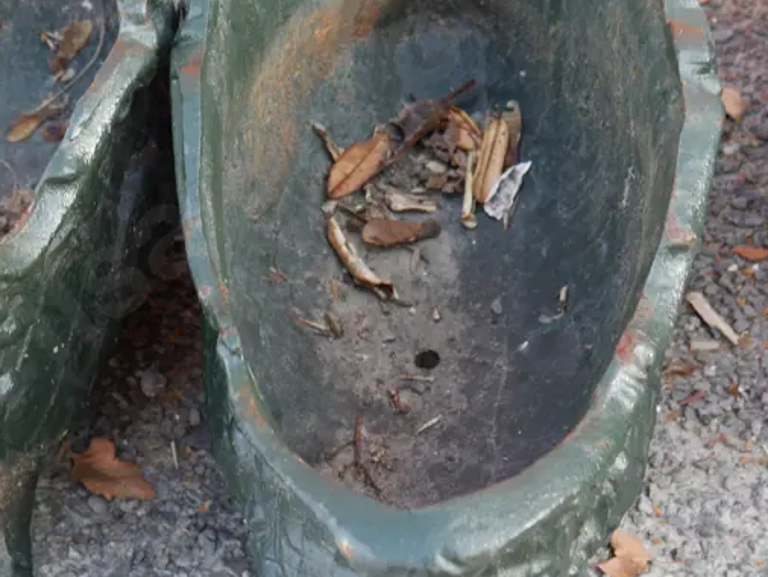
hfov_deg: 24.0
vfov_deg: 18.2
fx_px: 1798
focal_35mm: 81
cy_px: 184
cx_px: 241
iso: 250
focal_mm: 20
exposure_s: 1/60
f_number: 4.5
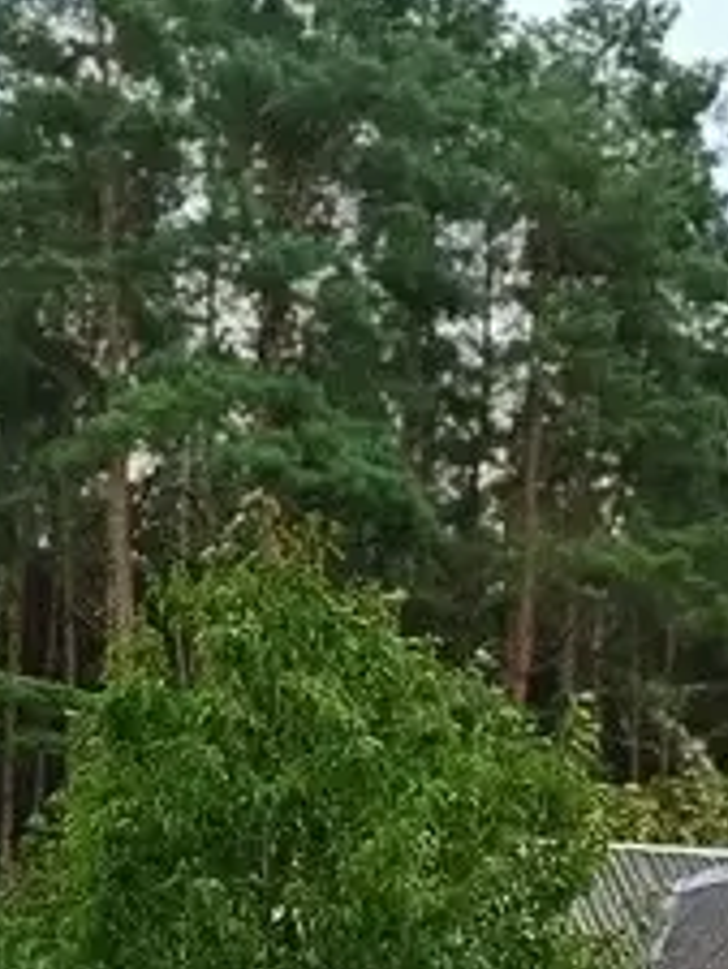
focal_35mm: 109
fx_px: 3054
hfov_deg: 13.6
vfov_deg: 17.2
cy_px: 1150
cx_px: 314
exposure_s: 1/556
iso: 100
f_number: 4
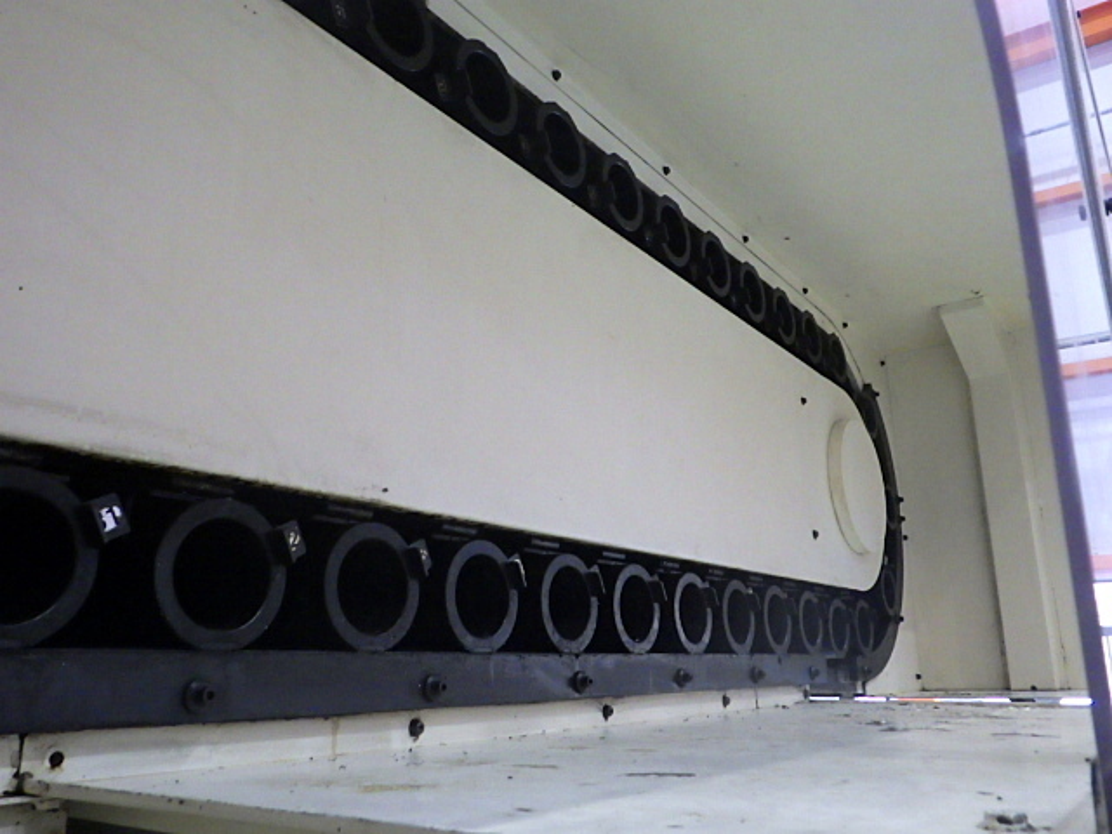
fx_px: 899
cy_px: 417
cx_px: 556
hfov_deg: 63.4
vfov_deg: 49.7
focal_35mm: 28
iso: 1600
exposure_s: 1/45
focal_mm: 5
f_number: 3.5
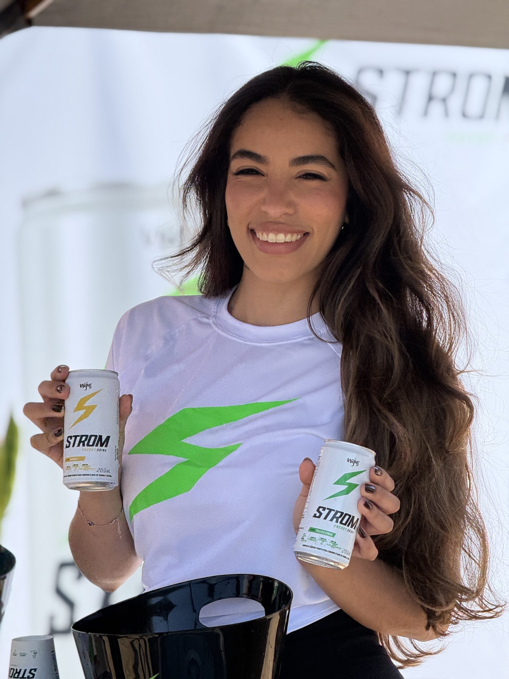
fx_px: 2353
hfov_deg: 12.3
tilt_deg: +1.3
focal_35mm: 120
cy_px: 340
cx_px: 254
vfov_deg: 16.4
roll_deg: +1.6
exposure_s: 1/990
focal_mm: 15.66
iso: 50
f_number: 2.8
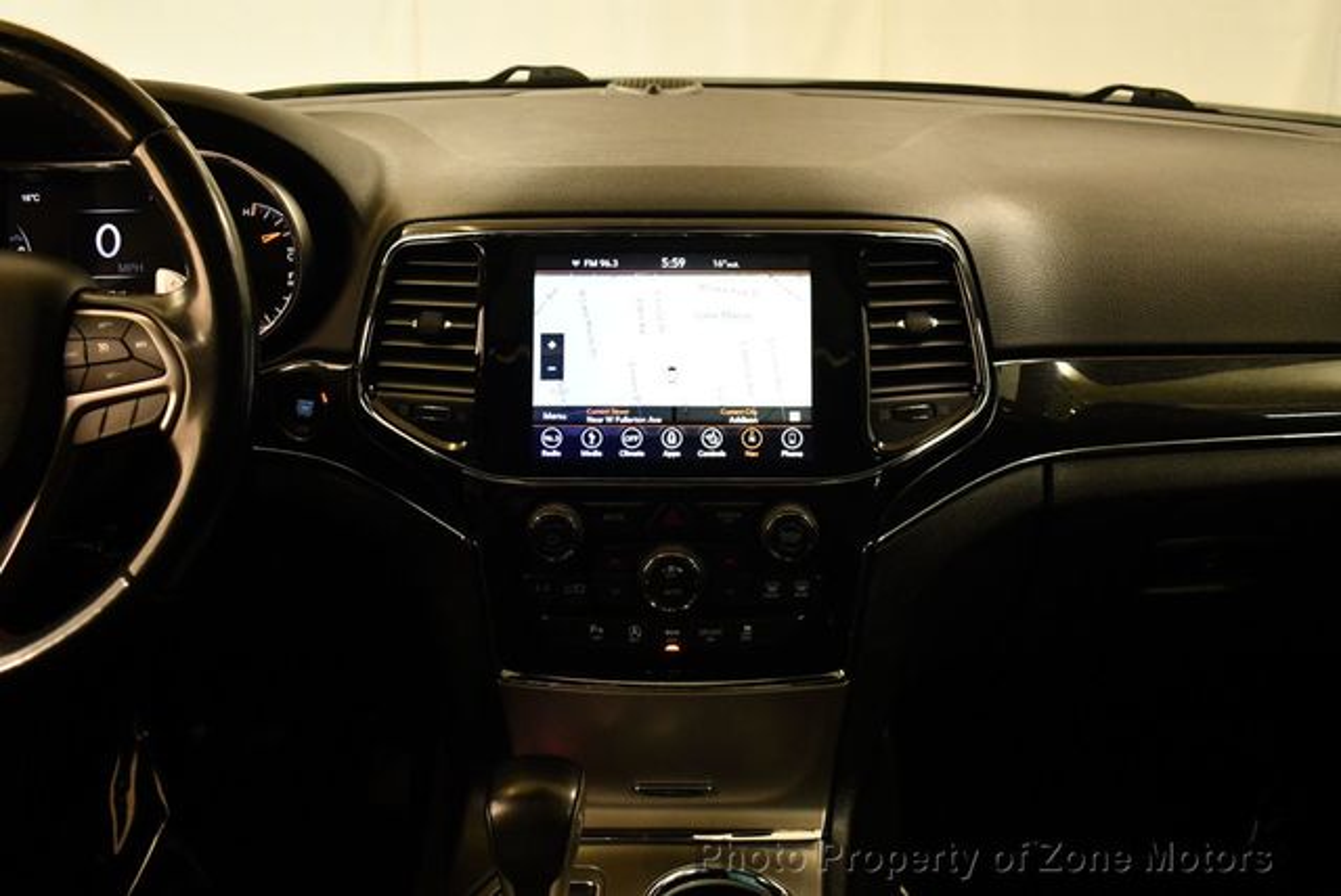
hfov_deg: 53.1
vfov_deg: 36.9
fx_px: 1342
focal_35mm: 36
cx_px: 670
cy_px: 448
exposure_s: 1/125
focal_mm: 18
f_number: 3.5
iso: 1600
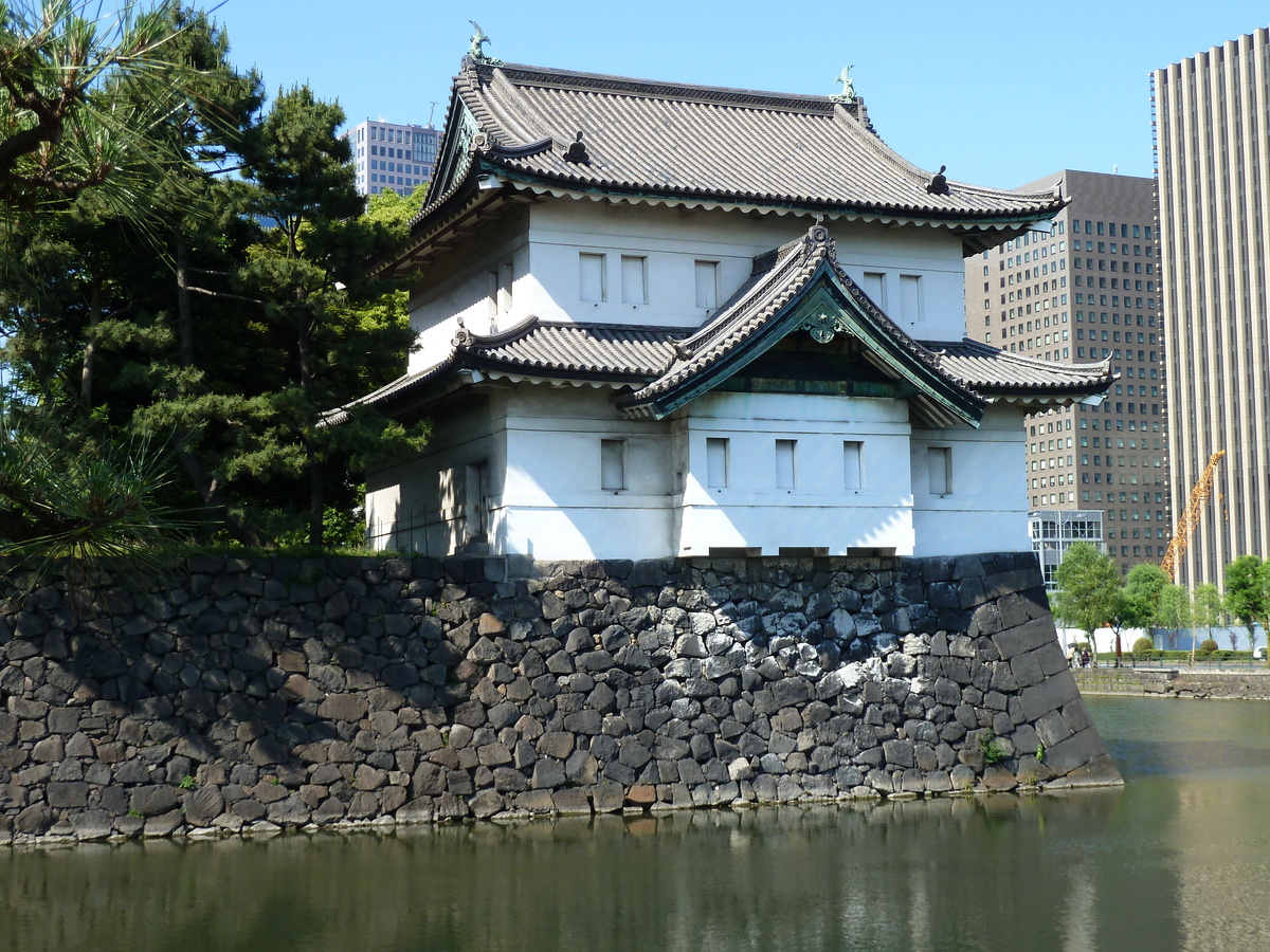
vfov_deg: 28.0
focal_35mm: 52
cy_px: 476
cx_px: 635
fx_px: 1908
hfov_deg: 36.8
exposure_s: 1/320
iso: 80
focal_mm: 8.5
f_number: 3.8
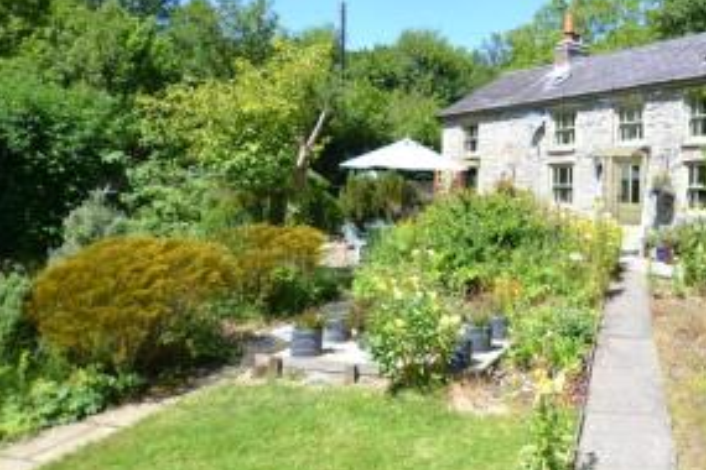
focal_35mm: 25
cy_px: 184
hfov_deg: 66.1
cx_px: 546
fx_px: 490
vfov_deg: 50.9
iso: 250
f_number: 3.5
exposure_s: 1/1000
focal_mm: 10
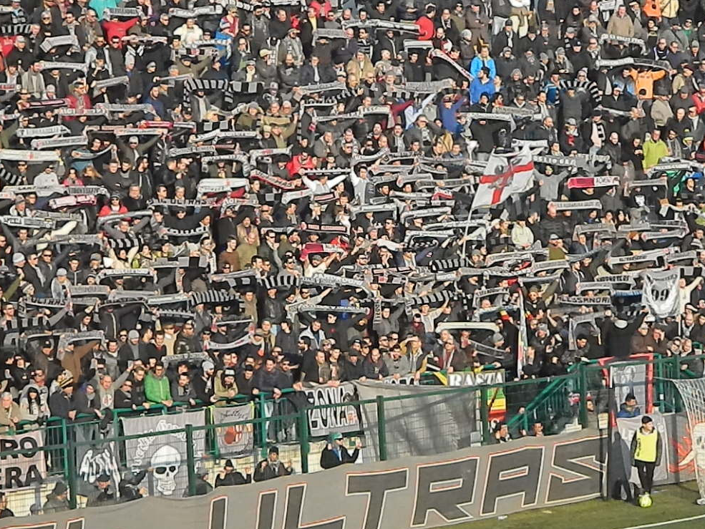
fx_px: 3748
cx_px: 359
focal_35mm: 184
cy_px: 263
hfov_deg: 10.7
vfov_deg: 8.1
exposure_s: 1/800
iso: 400
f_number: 5.1
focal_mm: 31.8
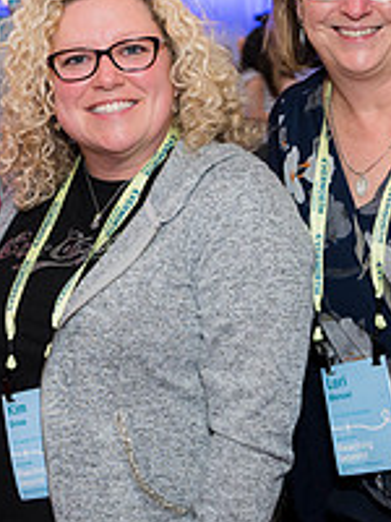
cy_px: 177
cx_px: -34
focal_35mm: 99
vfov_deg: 19.8
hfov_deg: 14.6
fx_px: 1491
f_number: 4
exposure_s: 1/100
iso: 800
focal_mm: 35
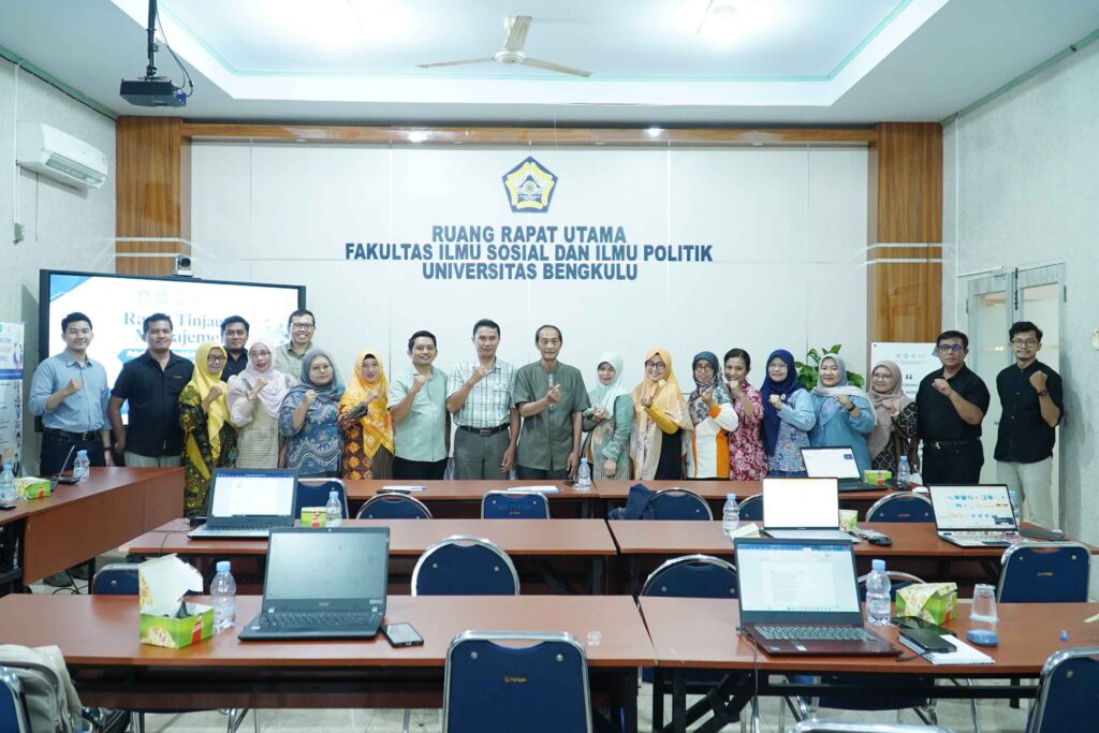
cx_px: 550
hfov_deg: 61.9
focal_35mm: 30
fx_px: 916
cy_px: 366
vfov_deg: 43.6
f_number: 4
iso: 3200
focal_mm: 20
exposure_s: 1/30
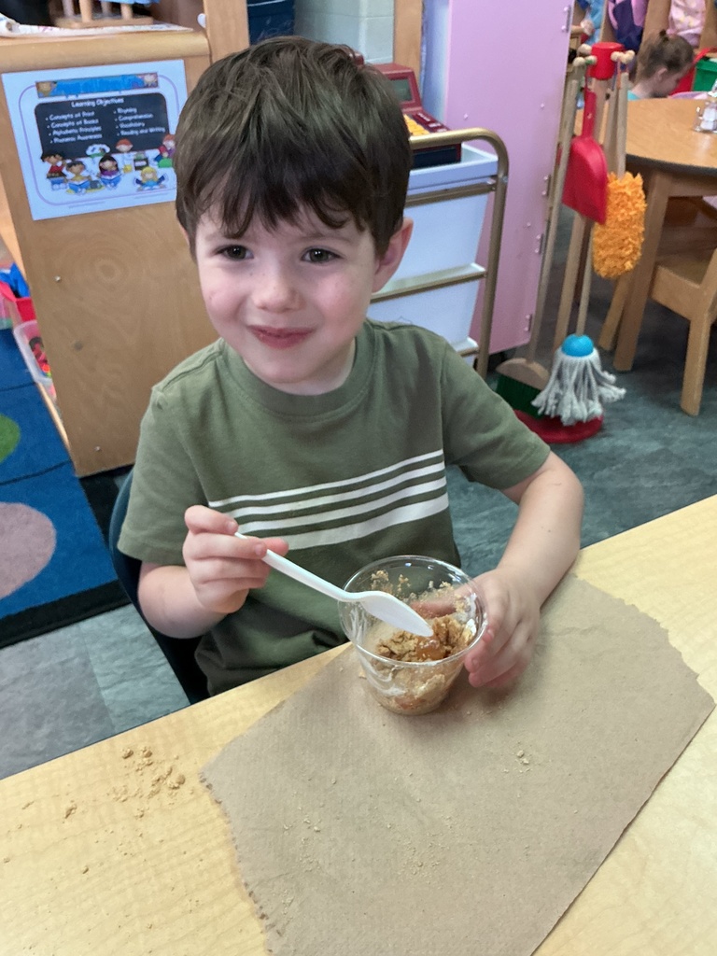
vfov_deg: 61.7
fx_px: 801
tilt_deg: -35.3
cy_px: 478
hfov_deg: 48.2
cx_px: 358
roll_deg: +1.5
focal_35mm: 29
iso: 250
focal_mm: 3
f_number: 1.8
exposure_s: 1/60
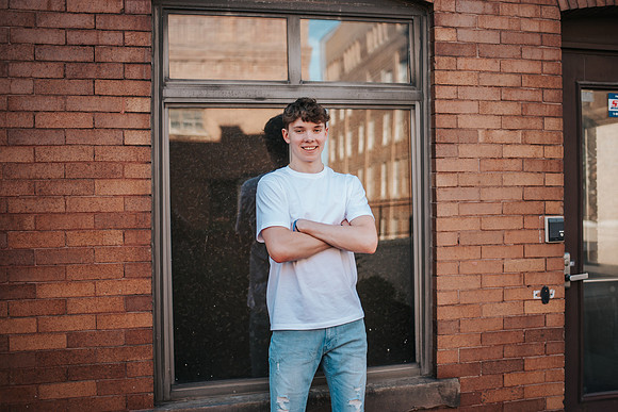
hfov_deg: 49.8
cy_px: 195
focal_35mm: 39
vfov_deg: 34.4
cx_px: 325
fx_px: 665
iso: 320
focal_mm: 35
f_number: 1.8
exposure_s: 1/1250
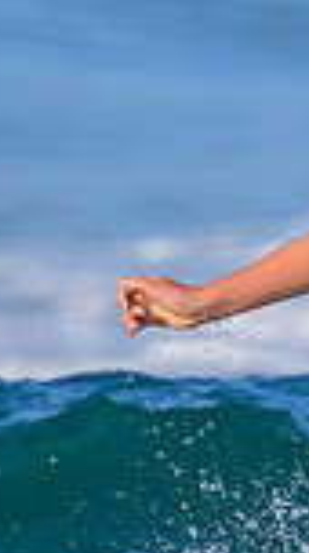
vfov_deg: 0.7
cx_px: 763
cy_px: 518
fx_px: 46835
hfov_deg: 0.4
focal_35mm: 3201
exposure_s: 1/2000
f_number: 11
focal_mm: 800
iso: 1400
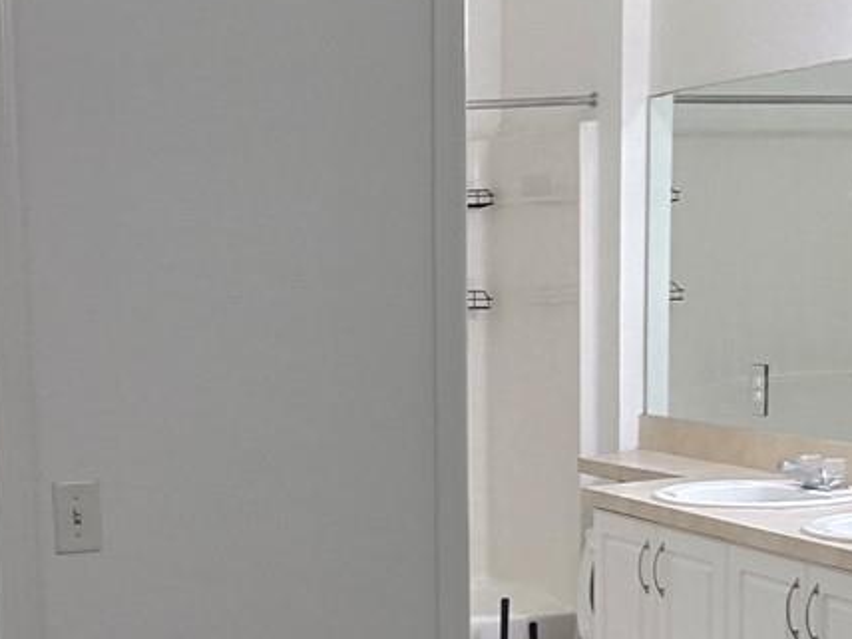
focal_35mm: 86
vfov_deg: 17.0
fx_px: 2117
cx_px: 100
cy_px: 530
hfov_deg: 22.3
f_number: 1.8
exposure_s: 1/120
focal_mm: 5.4
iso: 400
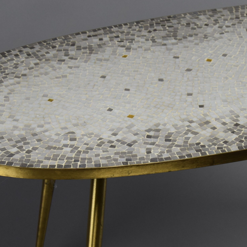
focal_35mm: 125
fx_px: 1009
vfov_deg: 13.9
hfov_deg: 13.8
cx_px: 216
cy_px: 180
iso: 450
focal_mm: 32
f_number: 4.2
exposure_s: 1/60
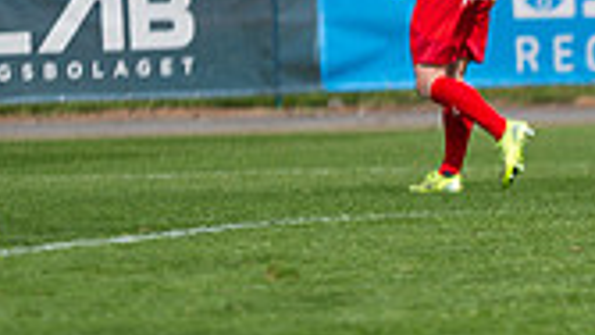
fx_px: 10825
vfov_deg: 1.8
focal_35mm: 686
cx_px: 848
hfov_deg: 3.1
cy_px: 150
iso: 100
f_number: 3.2
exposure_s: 1/2500
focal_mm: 175
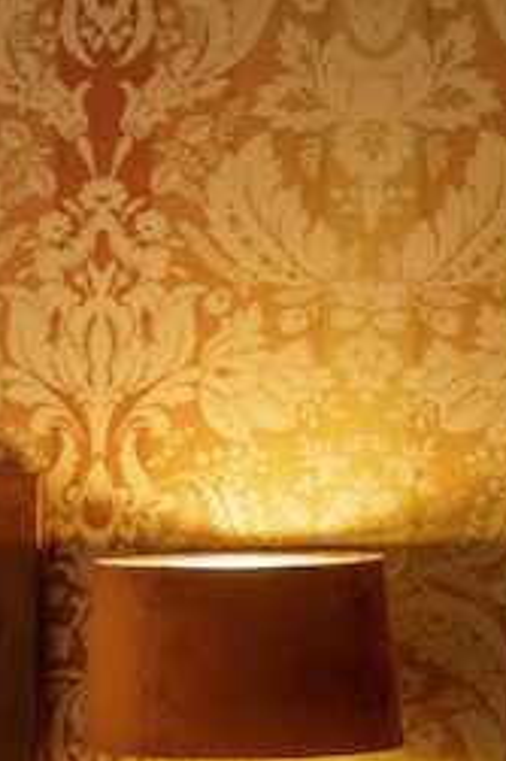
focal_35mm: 221
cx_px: -873
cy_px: 1016
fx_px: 4665
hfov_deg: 5.9
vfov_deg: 9.2
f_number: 2.8
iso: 160
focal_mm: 49.9
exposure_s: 1/50
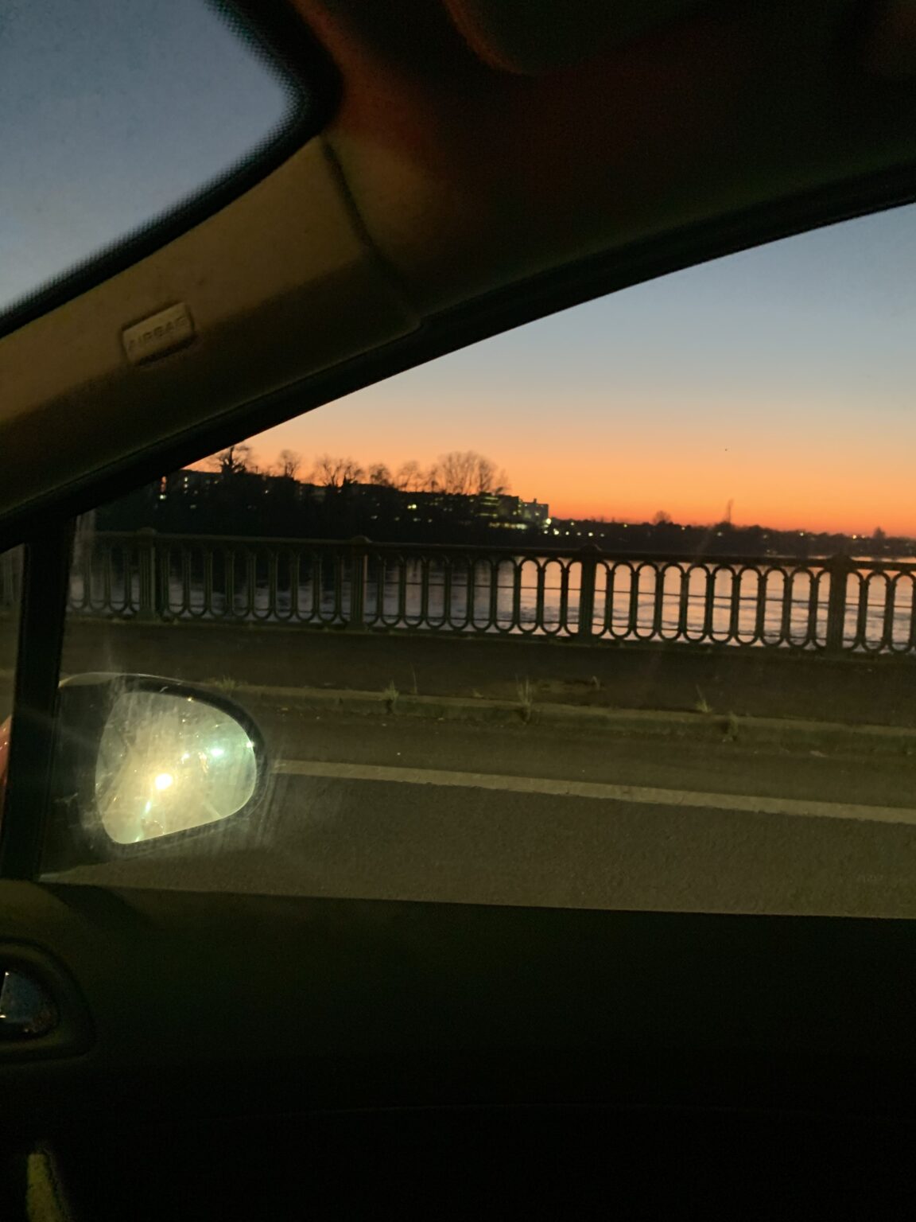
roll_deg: -4.7
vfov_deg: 67.3
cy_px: 611
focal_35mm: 26
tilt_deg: -5.7
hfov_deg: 53.1
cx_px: 458
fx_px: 917
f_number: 1.8
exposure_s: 1/30
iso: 640
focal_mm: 4.25
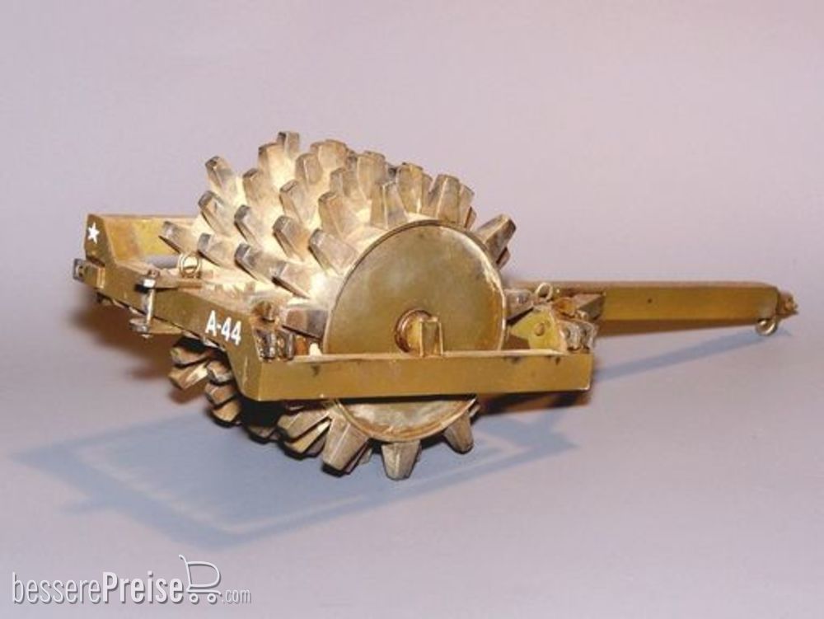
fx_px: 2786
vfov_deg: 12.7
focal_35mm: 117
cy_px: 310
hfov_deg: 16.8
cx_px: 412
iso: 100
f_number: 5.6
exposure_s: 1/100
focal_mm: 19.4
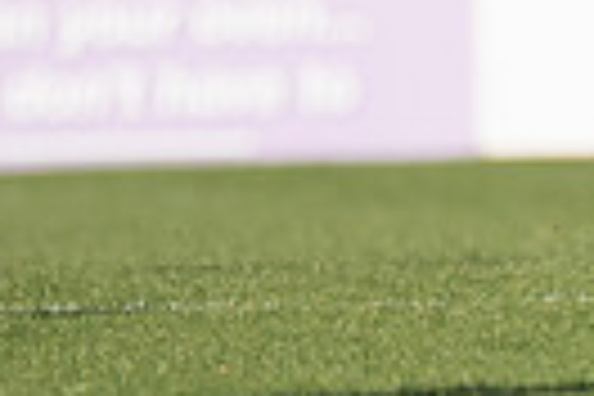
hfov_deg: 1.0
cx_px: 1282
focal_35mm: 1979
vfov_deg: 0.7
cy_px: -277
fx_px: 32651
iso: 250
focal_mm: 300
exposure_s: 1/4000
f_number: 2.8
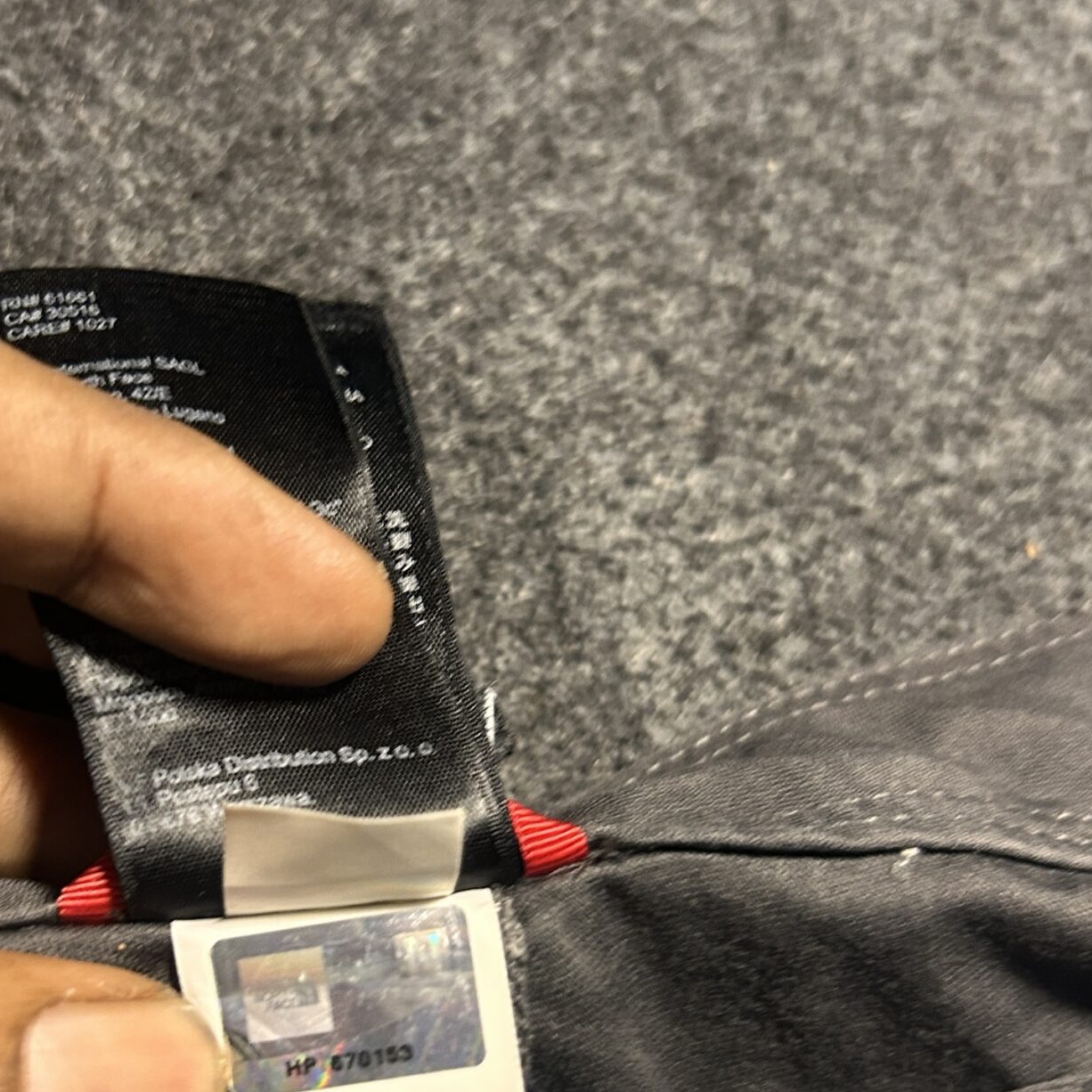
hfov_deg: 35.2
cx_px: 420
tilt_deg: -46.3
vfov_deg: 35.0
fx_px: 1713
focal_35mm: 48
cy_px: 722
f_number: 1.5
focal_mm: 5.7
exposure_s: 1/33
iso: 400
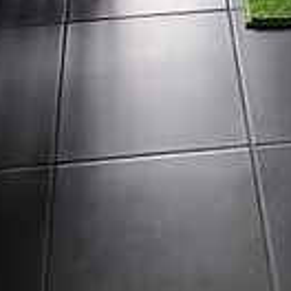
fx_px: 846
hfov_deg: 19.4
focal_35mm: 89
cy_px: -432
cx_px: 196
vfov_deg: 13.5
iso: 320
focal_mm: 2.22
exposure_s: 1/50
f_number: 2.2
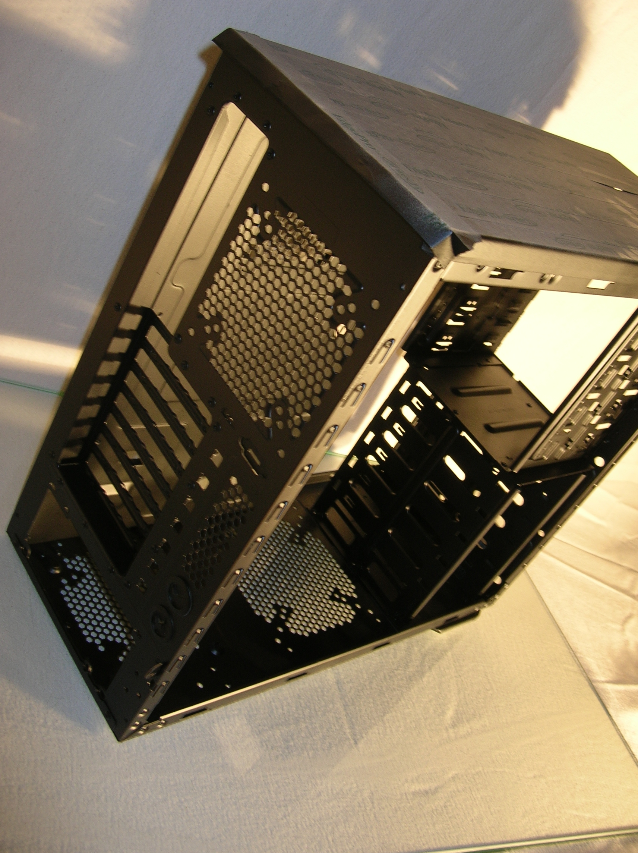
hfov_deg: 39.6
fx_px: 886
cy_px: 426
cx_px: 319
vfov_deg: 51.4
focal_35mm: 36
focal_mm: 6
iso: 50
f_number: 2.7
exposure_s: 1/30
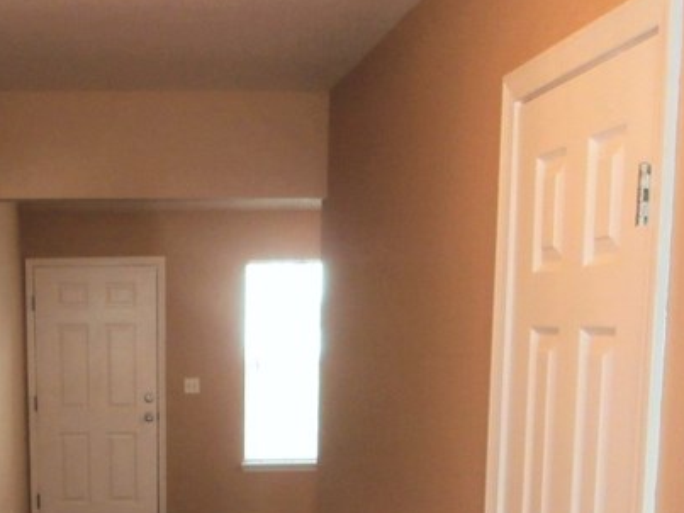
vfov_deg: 22.9
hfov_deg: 30.6
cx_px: 105
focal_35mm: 61
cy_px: 537
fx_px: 1205
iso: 200
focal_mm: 4.2
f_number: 3
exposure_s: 1/30
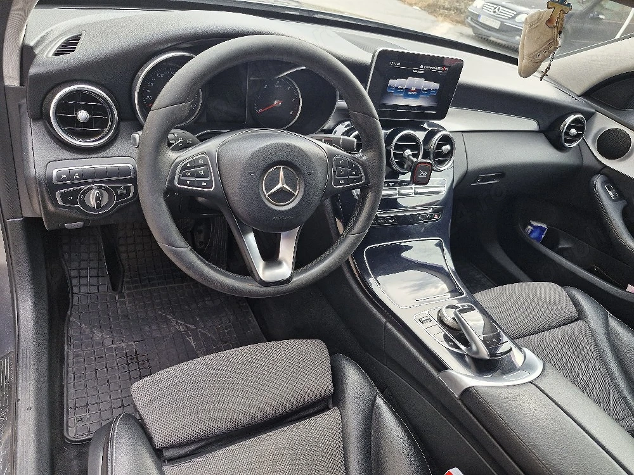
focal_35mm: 23
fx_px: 421
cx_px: 317
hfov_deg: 73.9
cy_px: 238
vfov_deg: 58.9
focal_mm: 5.54
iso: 125
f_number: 1.8
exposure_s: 1/182
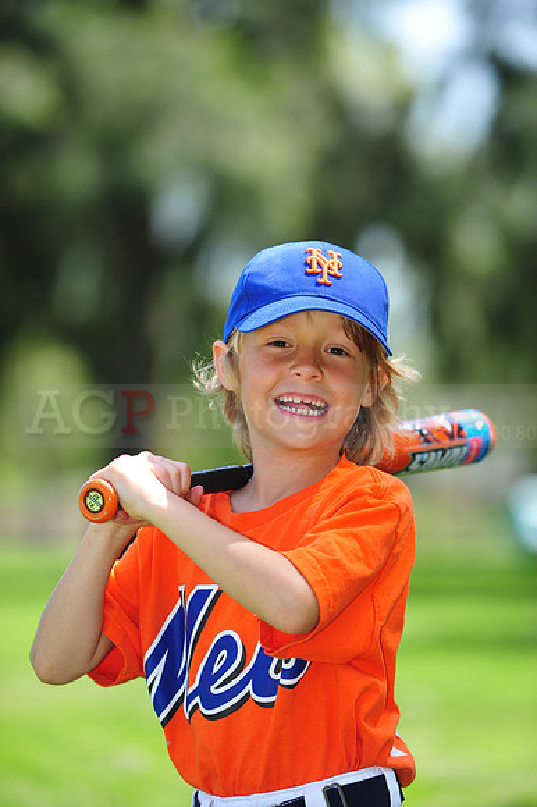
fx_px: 4480
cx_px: 268
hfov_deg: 6.9
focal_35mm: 200
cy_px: 404
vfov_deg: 10.3
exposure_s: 1/400
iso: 200
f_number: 4.5
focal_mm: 200
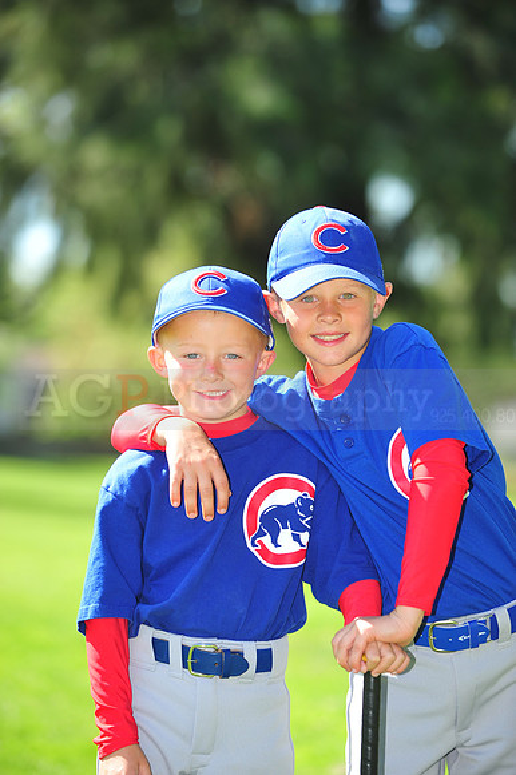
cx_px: 258
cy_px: 388
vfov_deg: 10.3
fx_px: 4305
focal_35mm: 200
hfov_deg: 6.9
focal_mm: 200
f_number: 4.5
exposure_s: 1/500
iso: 200
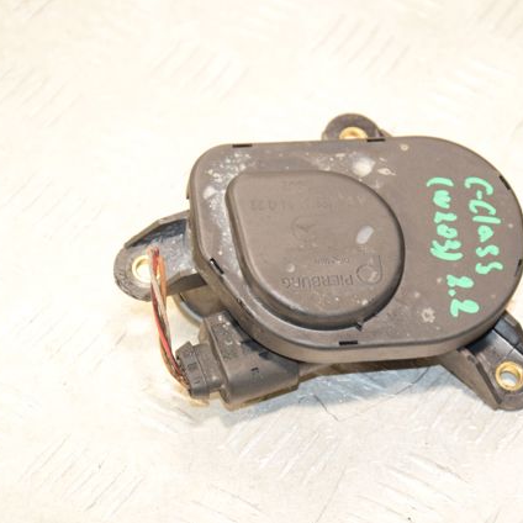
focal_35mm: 127
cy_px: 262
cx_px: 338
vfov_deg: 13.7
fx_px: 2171
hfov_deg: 13.7
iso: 1600
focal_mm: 66
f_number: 6.3
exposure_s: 1/200
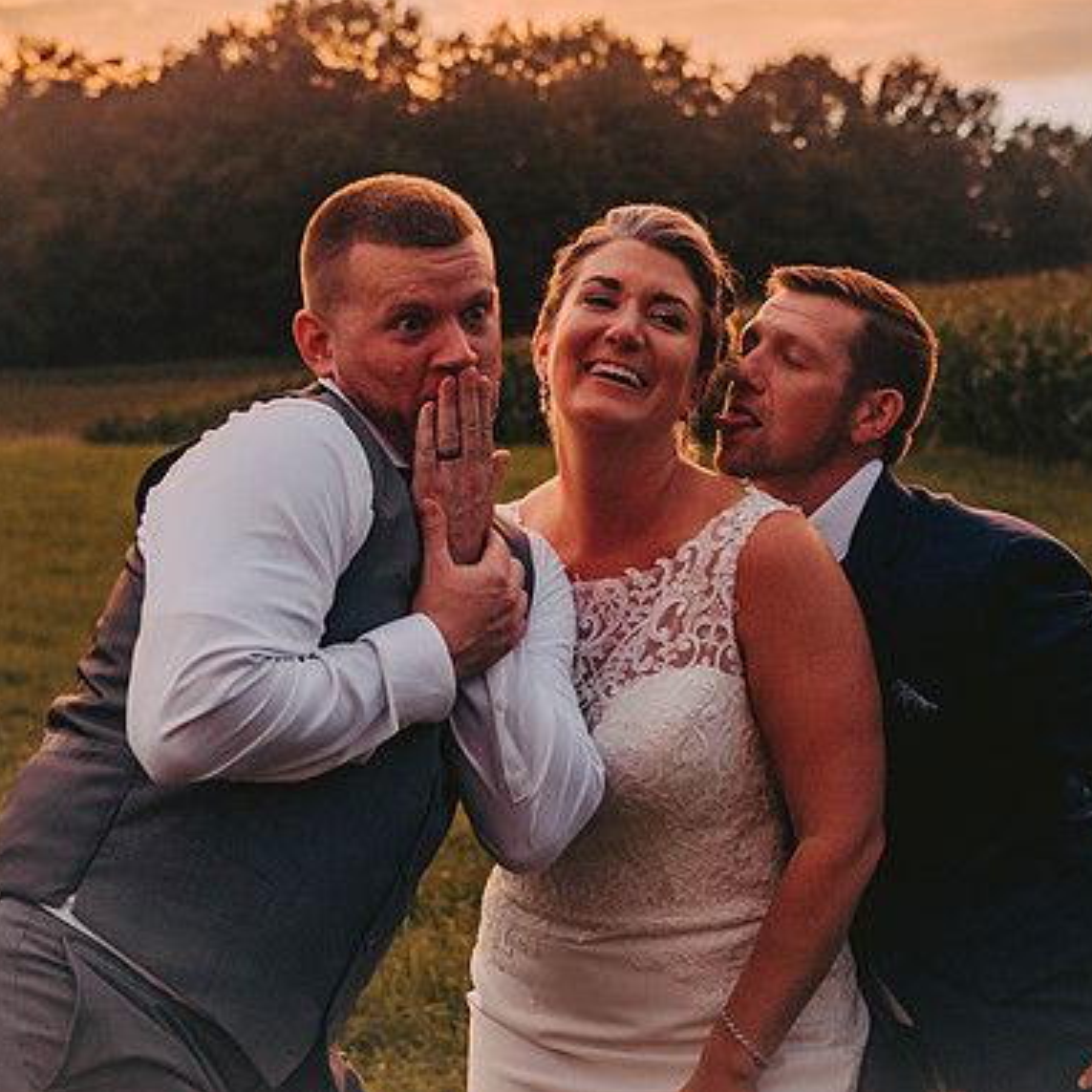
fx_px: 3462
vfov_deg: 17.9
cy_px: 543
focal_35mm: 97
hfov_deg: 17.9
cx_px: 674
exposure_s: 1/200
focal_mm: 75
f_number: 6.3
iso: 800
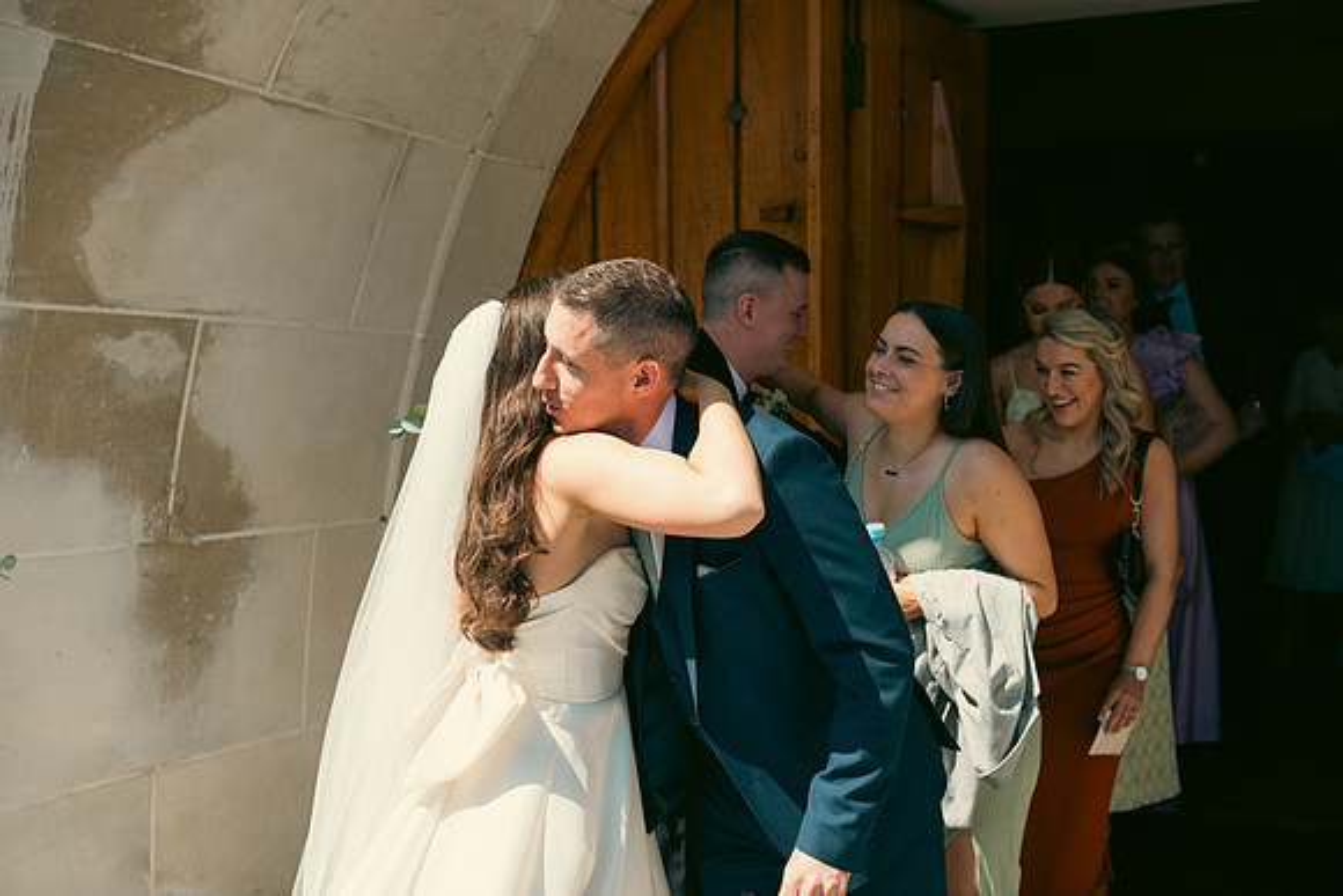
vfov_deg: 33.4
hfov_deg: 48.4
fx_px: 1493
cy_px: 448
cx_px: 672
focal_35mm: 40
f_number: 3.5
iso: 100
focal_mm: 40
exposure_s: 1/800
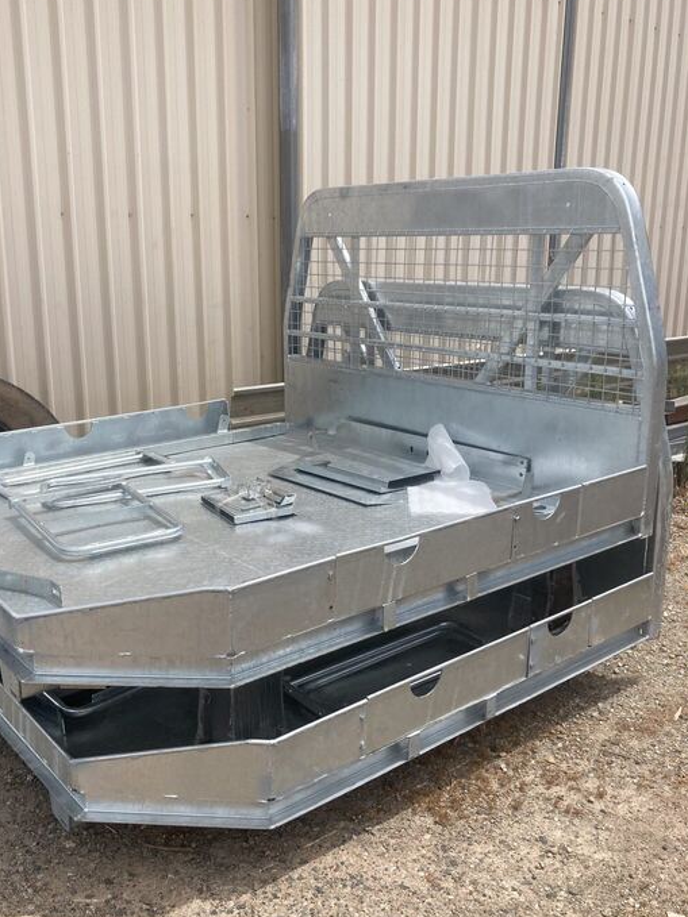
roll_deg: -0.3
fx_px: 875
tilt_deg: -11.4
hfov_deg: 42.8
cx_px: 289
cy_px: 477
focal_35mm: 33
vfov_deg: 55.3
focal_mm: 3.99
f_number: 1.8
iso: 20
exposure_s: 1/1845
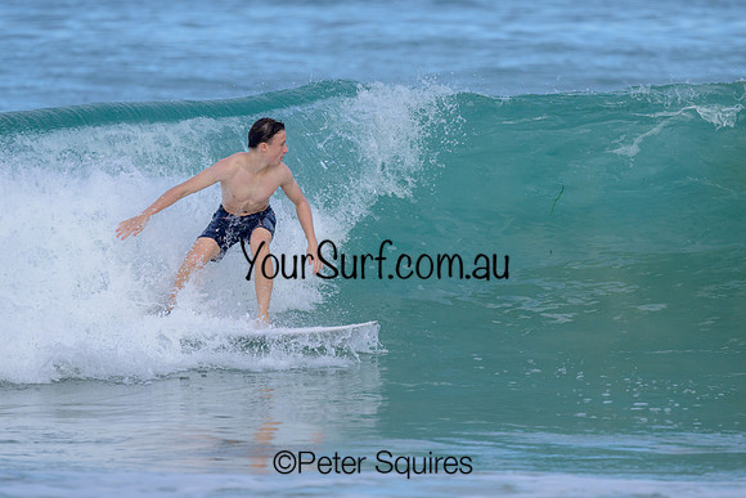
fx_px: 18802
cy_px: 264
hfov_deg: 2.3
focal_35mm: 907
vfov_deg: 1.5
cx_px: 323
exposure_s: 1/2000
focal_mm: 800
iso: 560
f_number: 6.3
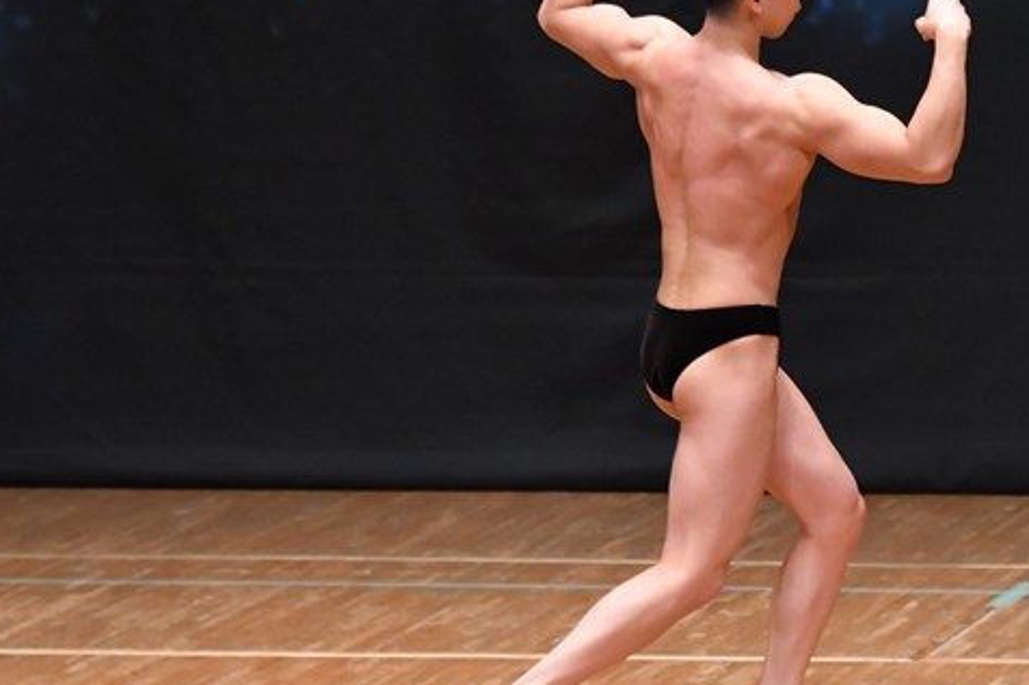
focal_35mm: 440
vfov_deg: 3.1
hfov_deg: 4.7
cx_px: 779
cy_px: 305
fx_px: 12572
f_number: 5.6
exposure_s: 1/400
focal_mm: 180
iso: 6400
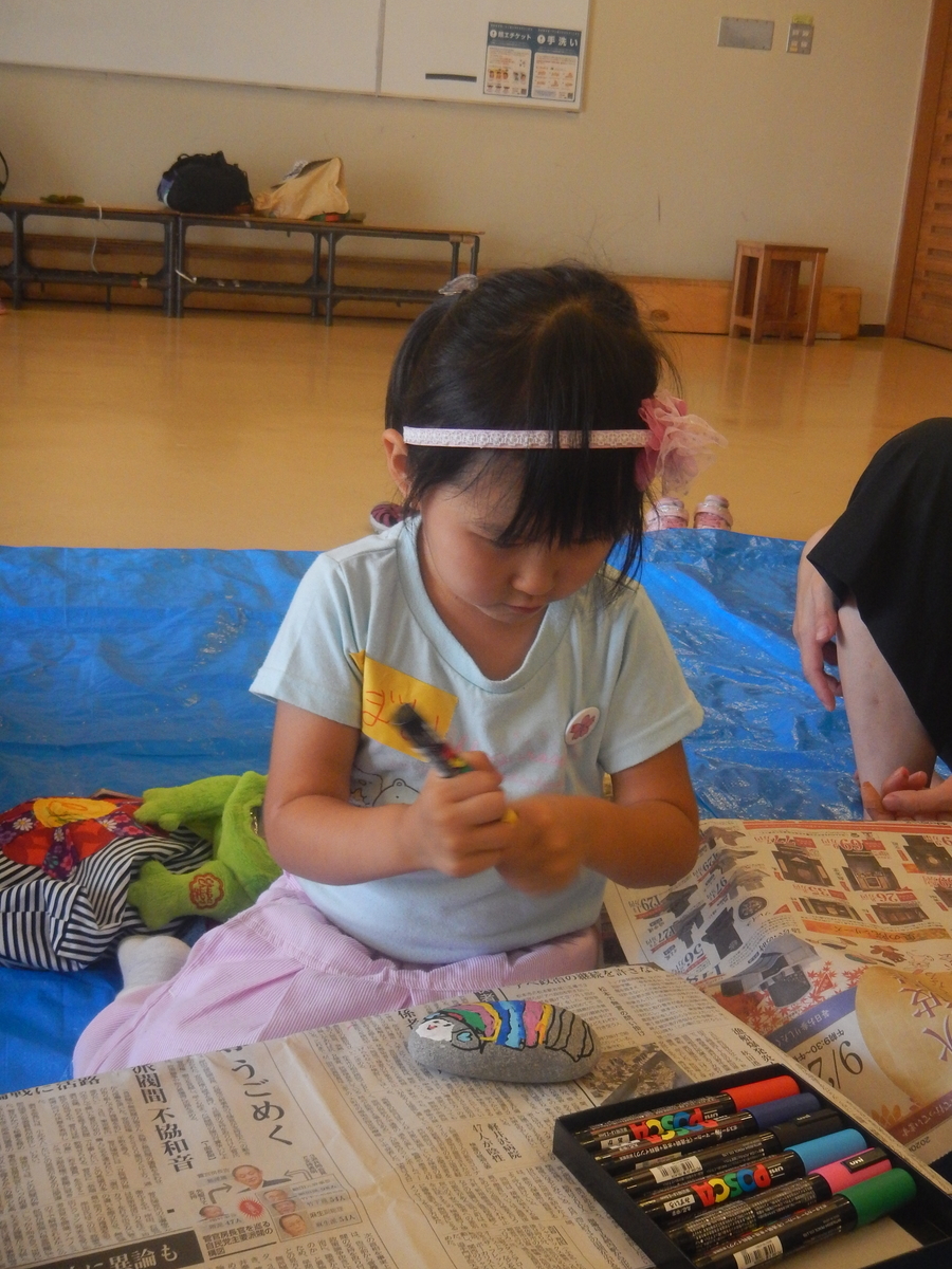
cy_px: 634
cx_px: 476
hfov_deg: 33.6
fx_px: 1577
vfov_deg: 43.9
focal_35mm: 43
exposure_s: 1/80
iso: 400
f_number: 4
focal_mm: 7.7
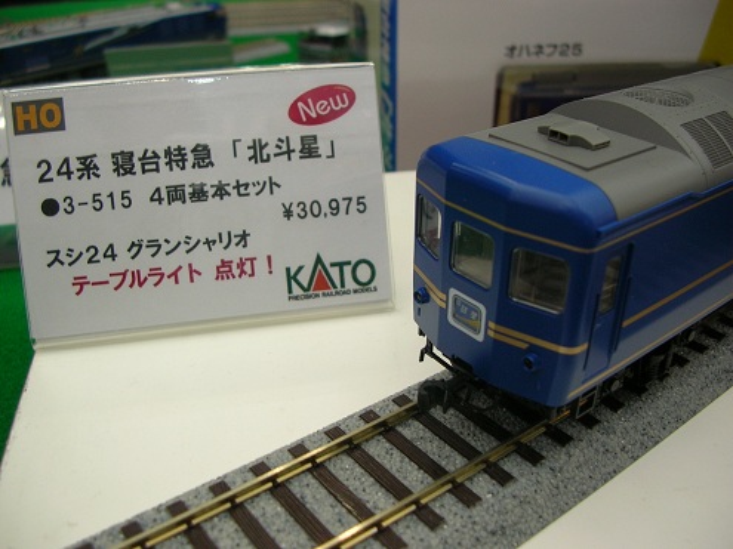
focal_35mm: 35
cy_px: 274
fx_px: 741
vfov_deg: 40.7
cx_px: 366
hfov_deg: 52.6
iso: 50
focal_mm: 5.8
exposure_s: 1/27
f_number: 2.8
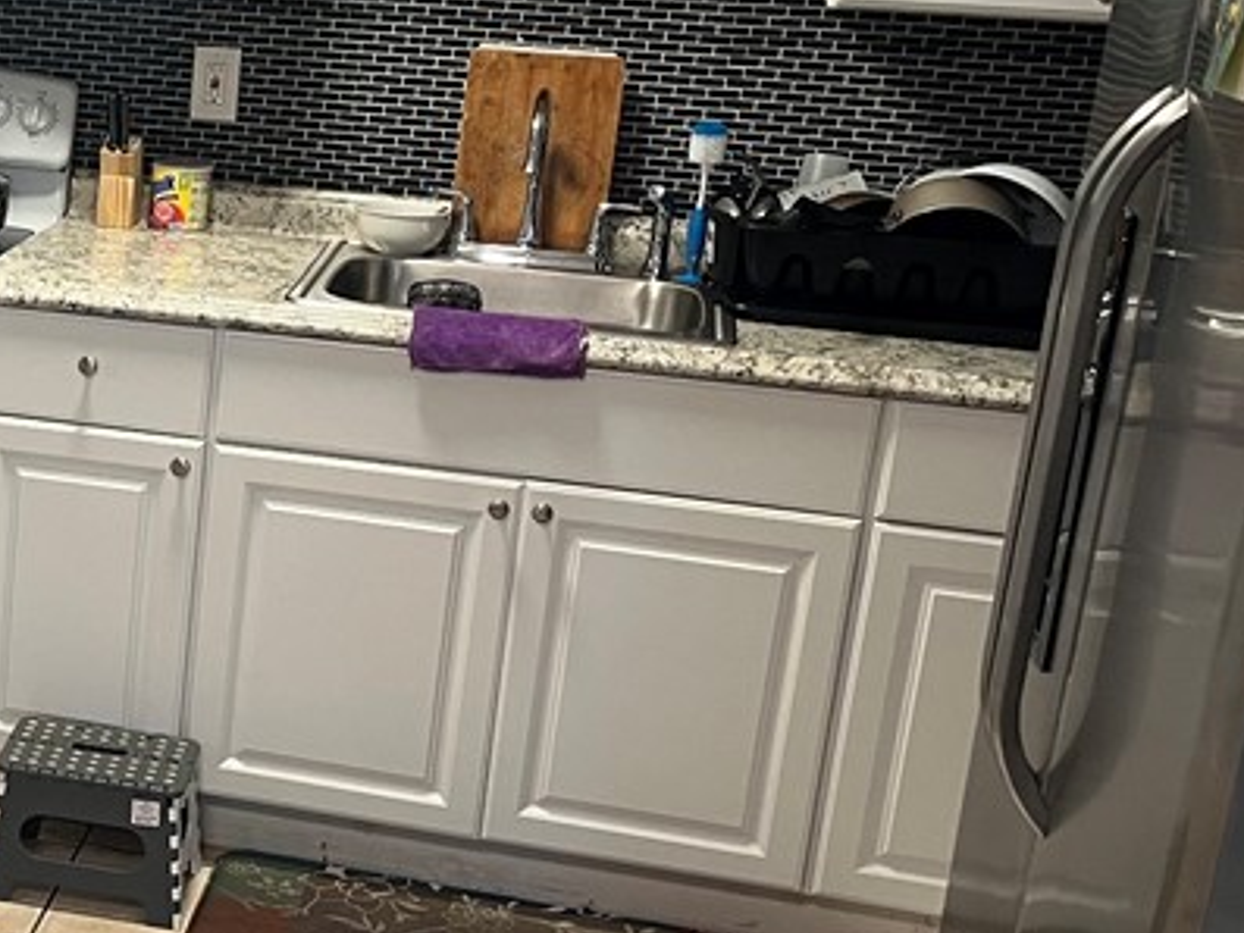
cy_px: 457
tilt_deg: -18.3
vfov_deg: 21.9
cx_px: -238
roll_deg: -1.1
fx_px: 2409
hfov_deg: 26.0
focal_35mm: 67
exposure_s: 1/60
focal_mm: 5.1
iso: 125
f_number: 1.6
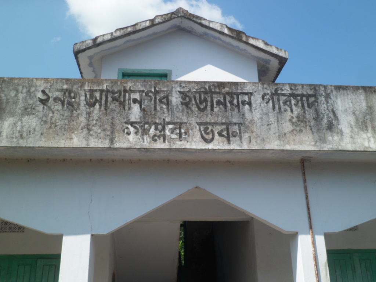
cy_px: 141
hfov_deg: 51.4
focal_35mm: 36
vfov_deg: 39.7
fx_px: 391
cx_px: 188
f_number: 3.8
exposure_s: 1/750
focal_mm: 6.6
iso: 80
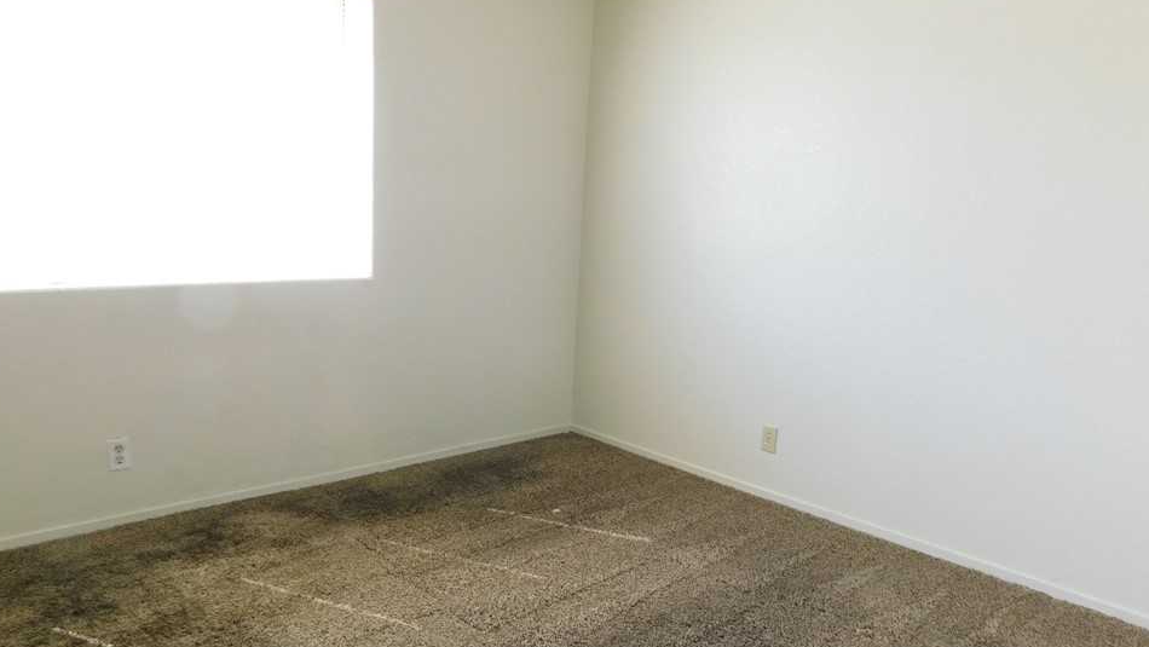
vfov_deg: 42.9
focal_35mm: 27
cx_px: 581
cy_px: 356
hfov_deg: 69.8
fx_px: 823
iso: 125
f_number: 3
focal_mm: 4
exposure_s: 1/60
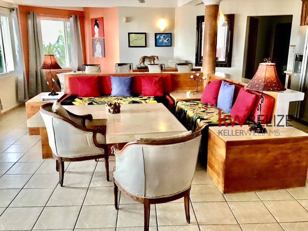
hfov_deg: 58.4
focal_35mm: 31
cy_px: 116
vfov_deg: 45.4
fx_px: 276
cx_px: 154
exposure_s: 1/30
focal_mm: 3.3
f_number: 2.4
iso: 80
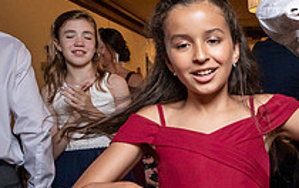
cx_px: 329
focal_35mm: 55
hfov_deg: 32.4
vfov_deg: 23.5
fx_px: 449
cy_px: 136
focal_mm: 16
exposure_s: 1/200
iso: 2000
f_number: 5.6
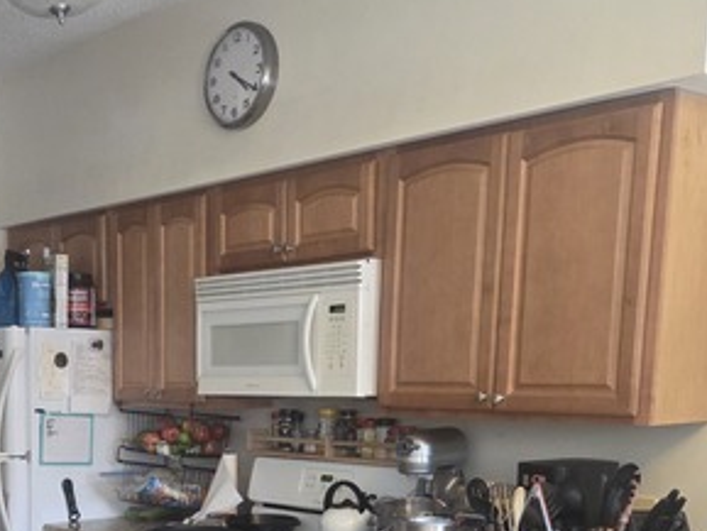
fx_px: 1083
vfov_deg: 25.9
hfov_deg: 34.7
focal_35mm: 53
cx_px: 116
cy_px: 551
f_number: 1.8
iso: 500
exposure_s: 1/120
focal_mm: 5.4
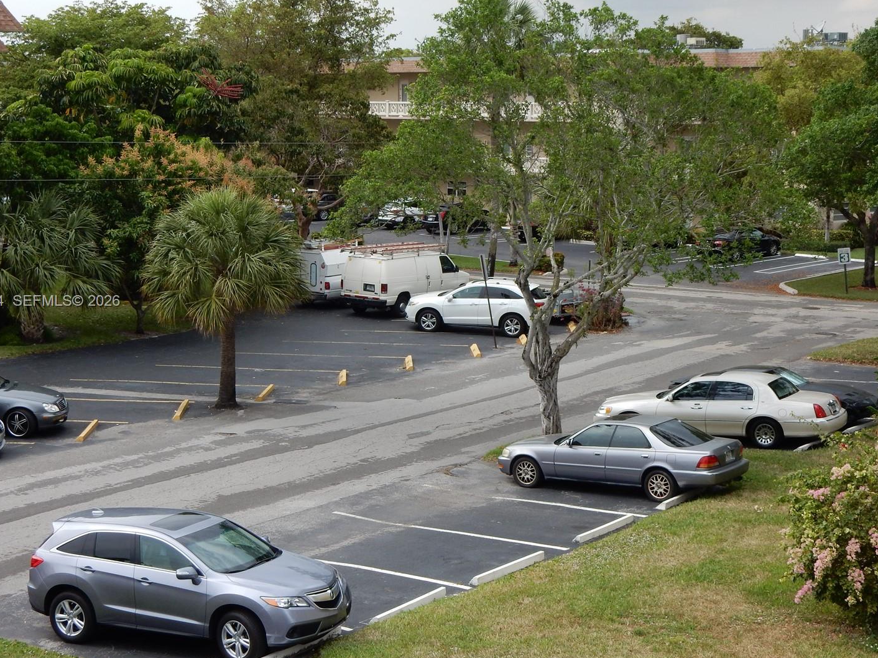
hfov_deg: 28.6
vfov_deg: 21.6
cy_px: 302
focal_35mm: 68
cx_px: 424
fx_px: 1725
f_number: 4.5
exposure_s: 1/400
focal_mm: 10.7
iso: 125
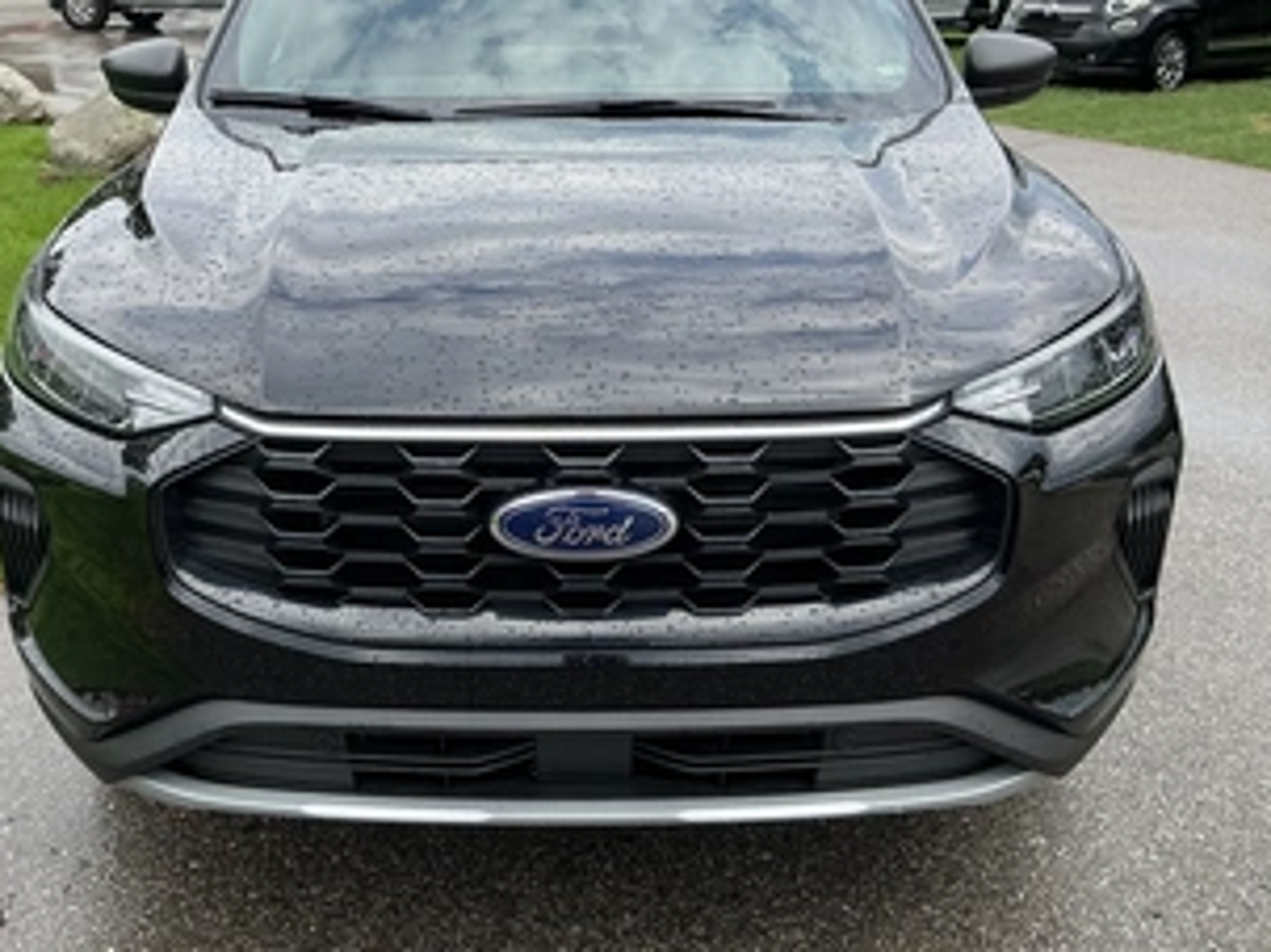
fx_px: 1358
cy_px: 356
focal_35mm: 37
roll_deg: -0.2
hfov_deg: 50.0
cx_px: 558
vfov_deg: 38.4
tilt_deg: -17.1
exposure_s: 1/540
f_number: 1.8
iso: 25
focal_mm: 3
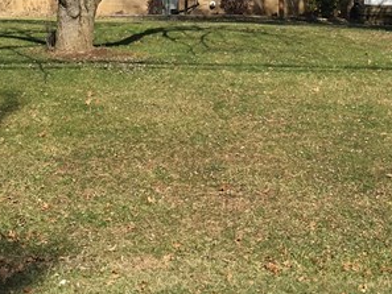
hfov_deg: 19.5
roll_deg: -1.4
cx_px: 275
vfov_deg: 14.1
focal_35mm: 100
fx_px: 1133
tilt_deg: +5.6
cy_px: -116
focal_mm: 4.15
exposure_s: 1/1040
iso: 25
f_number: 2.2
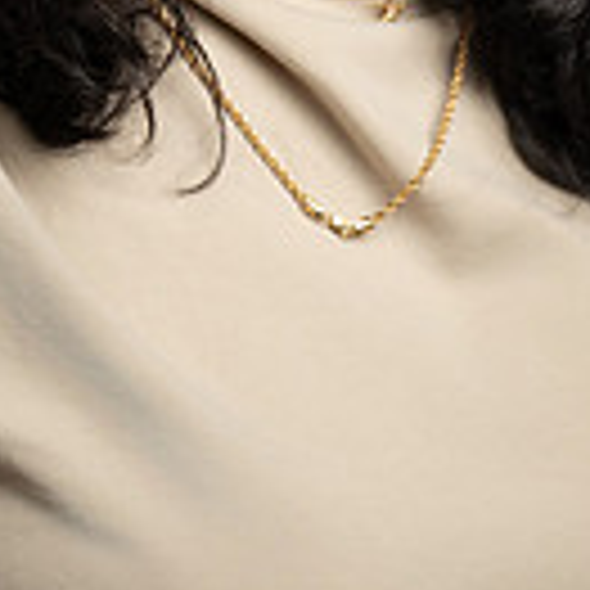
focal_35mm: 263
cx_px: 230
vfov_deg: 6.6
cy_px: -252
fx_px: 5071
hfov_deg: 6.7
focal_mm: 90
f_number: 2.8
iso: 320
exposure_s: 1/200
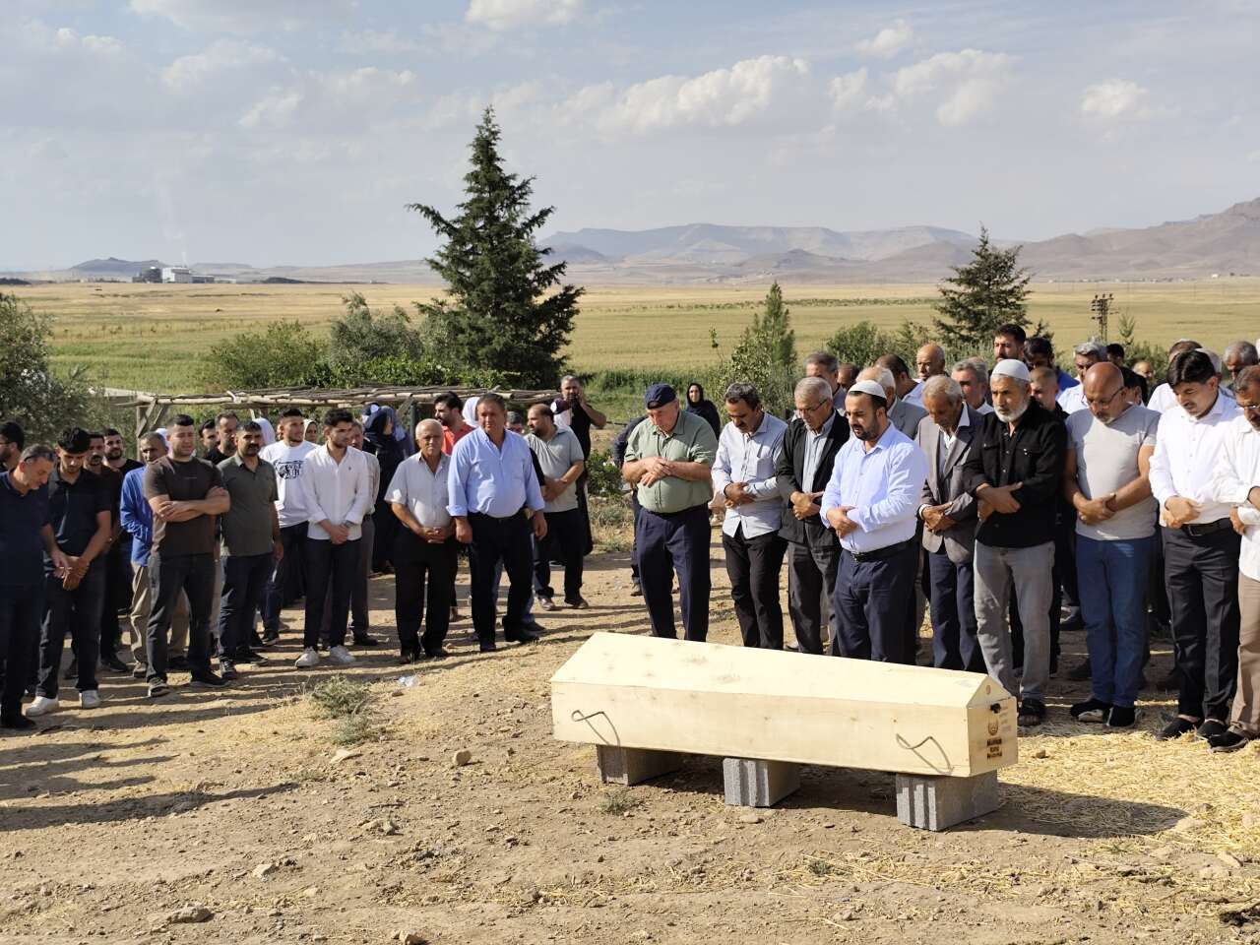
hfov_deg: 41.2
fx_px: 1674
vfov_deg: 31.5
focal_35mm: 46
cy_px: 472
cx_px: 630
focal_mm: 6.14
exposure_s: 1/1576
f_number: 1.65
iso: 50
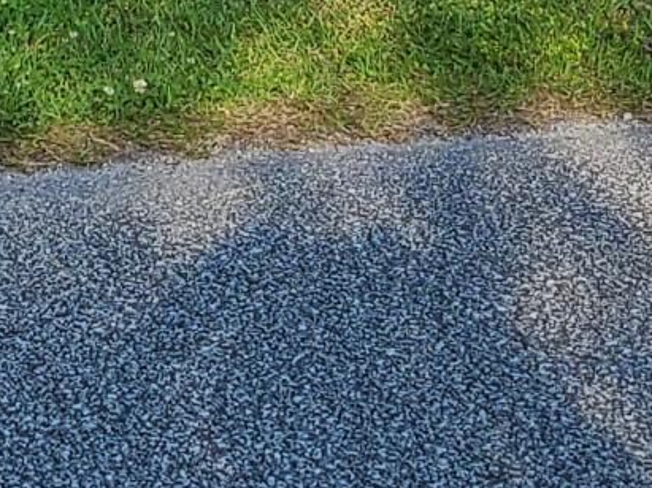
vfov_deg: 7.0
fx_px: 3578
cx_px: 65
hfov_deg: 10.4
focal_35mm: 190
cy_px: -957
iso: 40
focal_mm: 5.4
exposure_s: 1/758
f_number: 1.8
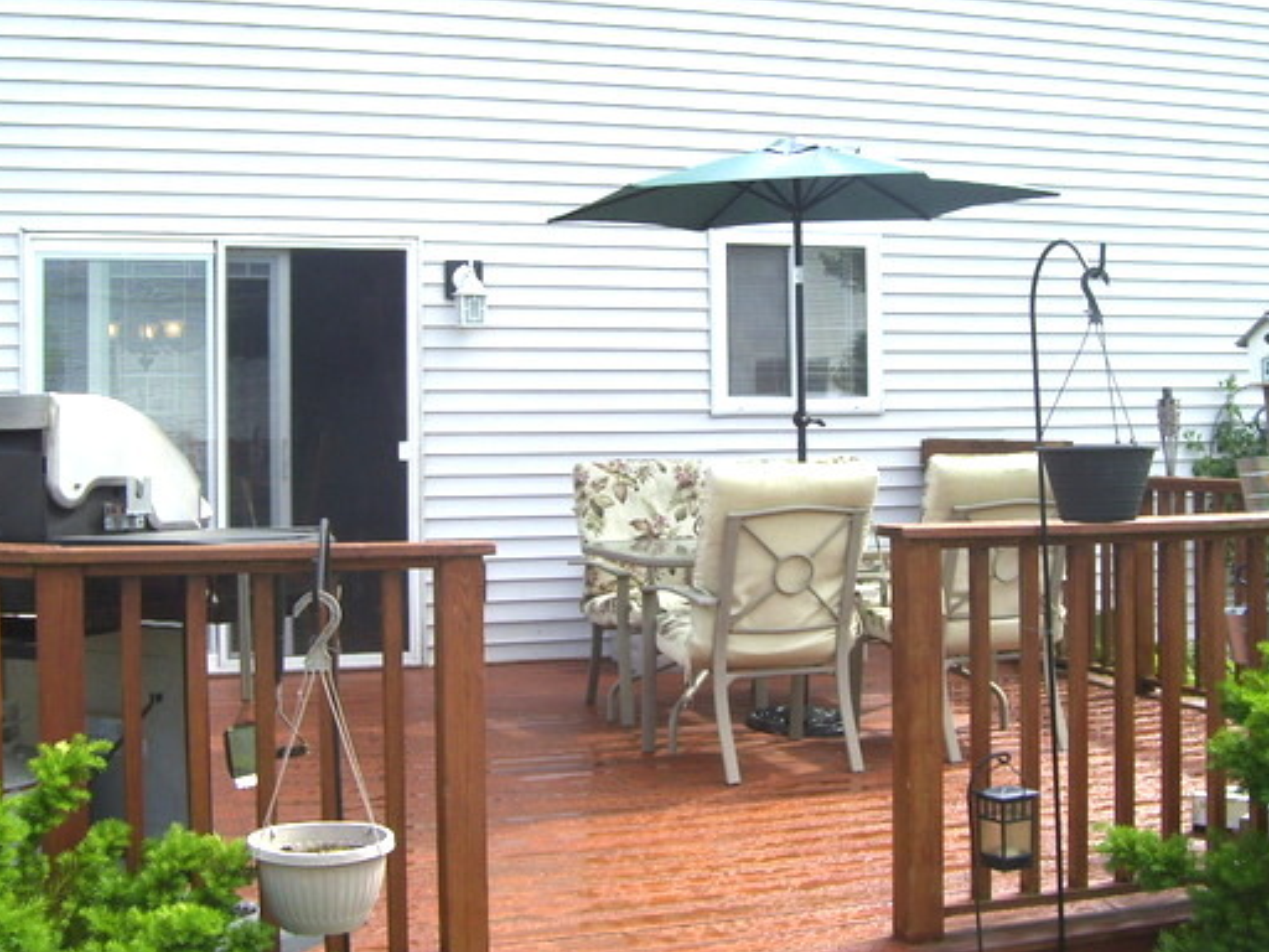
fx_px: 1650
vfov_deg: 32.1
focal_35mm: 45
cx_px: 657
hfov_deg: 42.1
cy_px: 416
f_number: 4.8
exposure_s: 1/250
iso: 80
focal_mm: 6
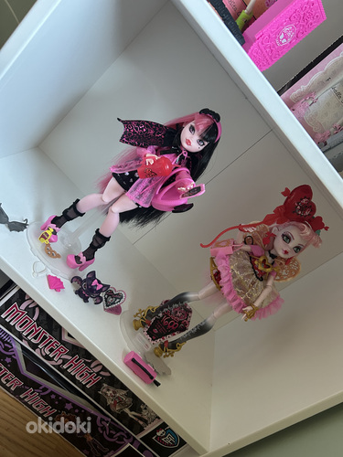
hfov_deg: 53.1
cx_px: 172
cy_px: 228
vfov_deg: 67.3
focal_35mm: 26
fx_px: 344
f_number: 1.5
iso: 320
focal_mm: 5.7
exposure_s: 1/60
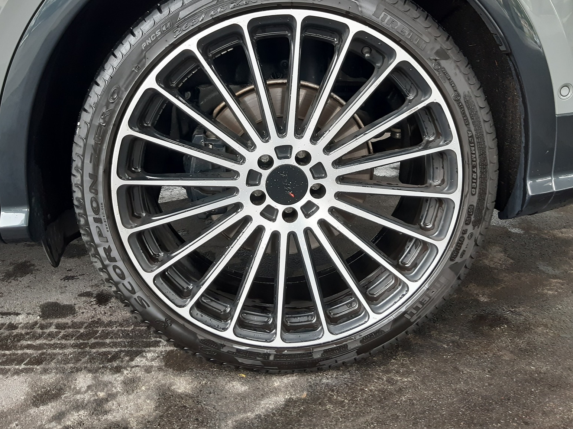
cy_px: 154
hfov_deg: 53.9
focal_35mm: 34
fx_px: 563
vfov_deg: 41.4
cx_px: 264
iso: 100
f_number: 1.7
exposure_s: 1/50
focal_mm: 3.92
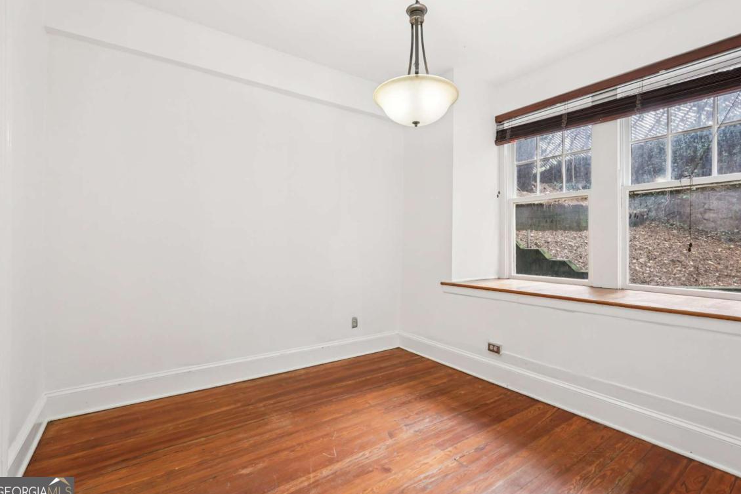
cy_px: 241
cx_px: 389
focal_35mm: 17
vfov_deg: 70.4
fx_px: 350
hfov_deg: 93.2
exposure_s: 1/20
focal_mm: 16
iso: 800
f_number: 8
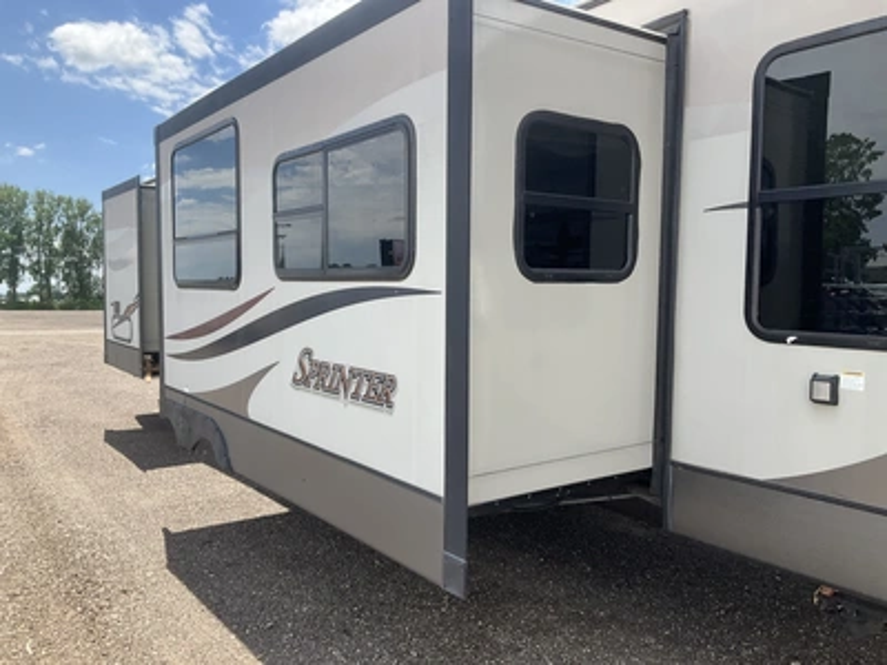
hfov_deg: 61.7
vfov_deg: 48.2
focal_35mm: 29
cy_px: 332
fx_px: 743
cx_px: 444
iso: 25
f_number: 1.8
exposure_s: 1/792
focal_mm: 3
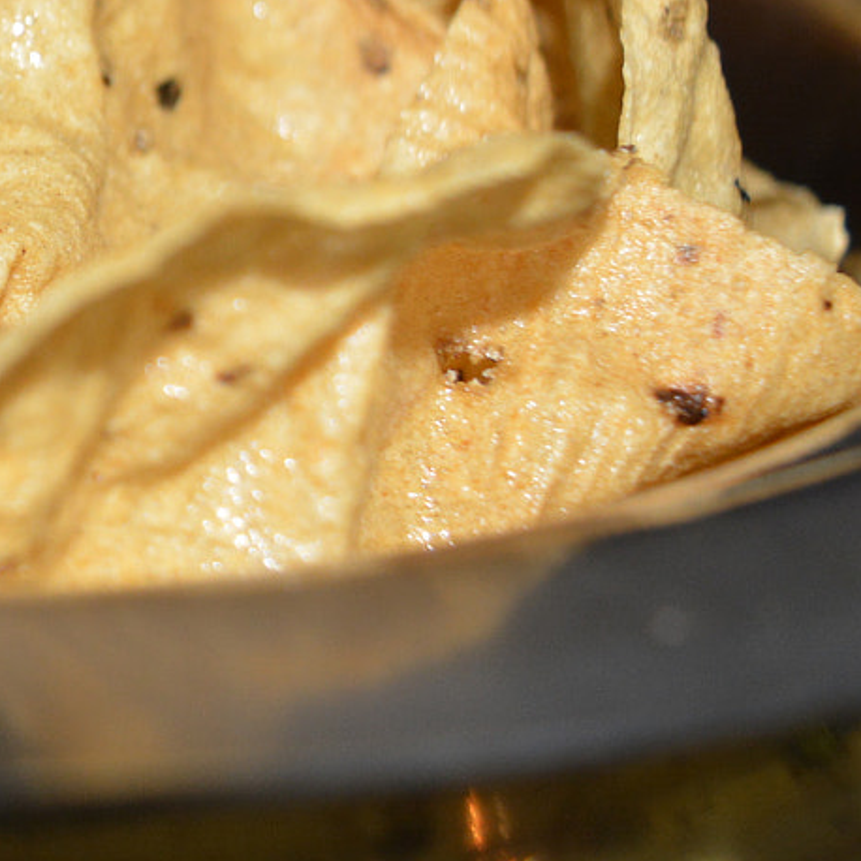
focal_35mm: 98
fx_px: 2758
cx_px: -427
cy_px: -41
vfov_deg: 17.3
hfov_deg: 16.2
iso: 500
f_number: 4.5
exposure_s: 1/60
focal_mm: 22
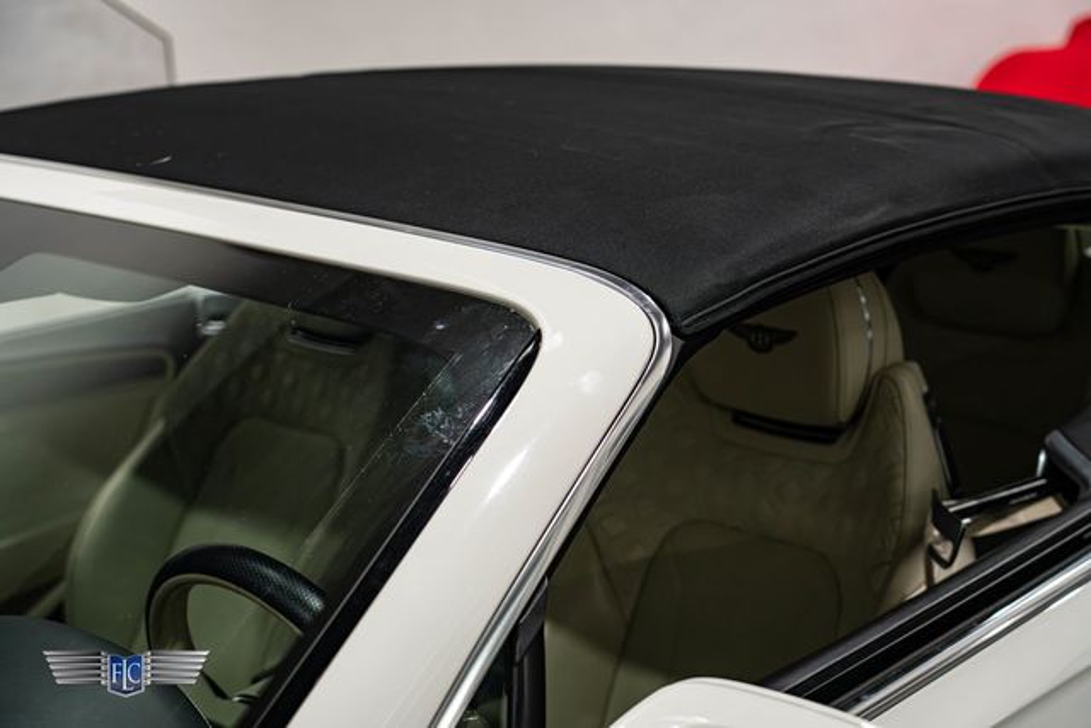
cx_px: 546
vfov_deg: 23.0
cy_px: 364
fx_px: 1788
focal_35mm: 59
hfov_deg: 33.9
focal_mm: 59
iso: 1600
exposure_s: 1/125
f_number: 4
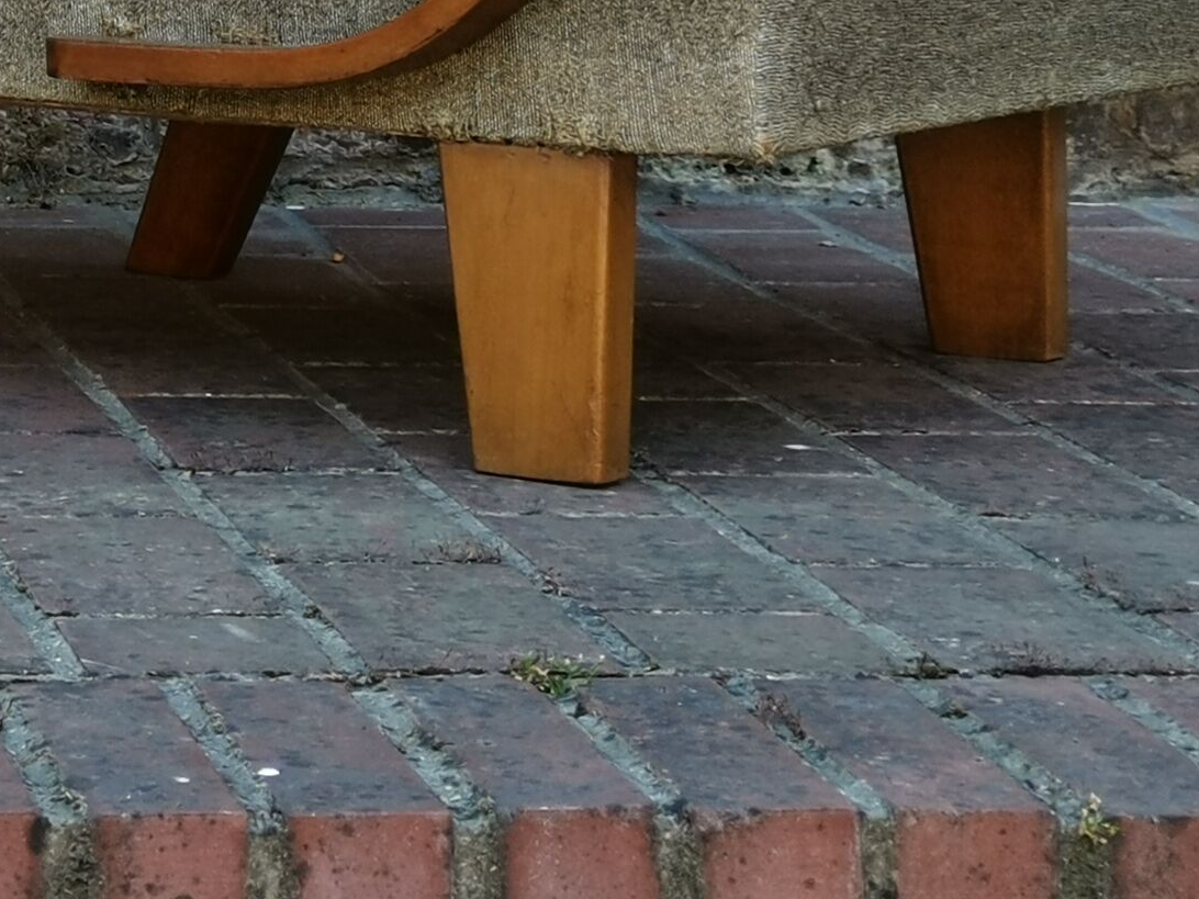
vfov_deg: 9.1
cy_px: -602
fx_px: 5438
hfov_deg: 11.9
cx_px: -693
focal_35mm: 157
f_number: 1.8
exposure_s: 1/176
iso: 50
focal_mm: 5.58
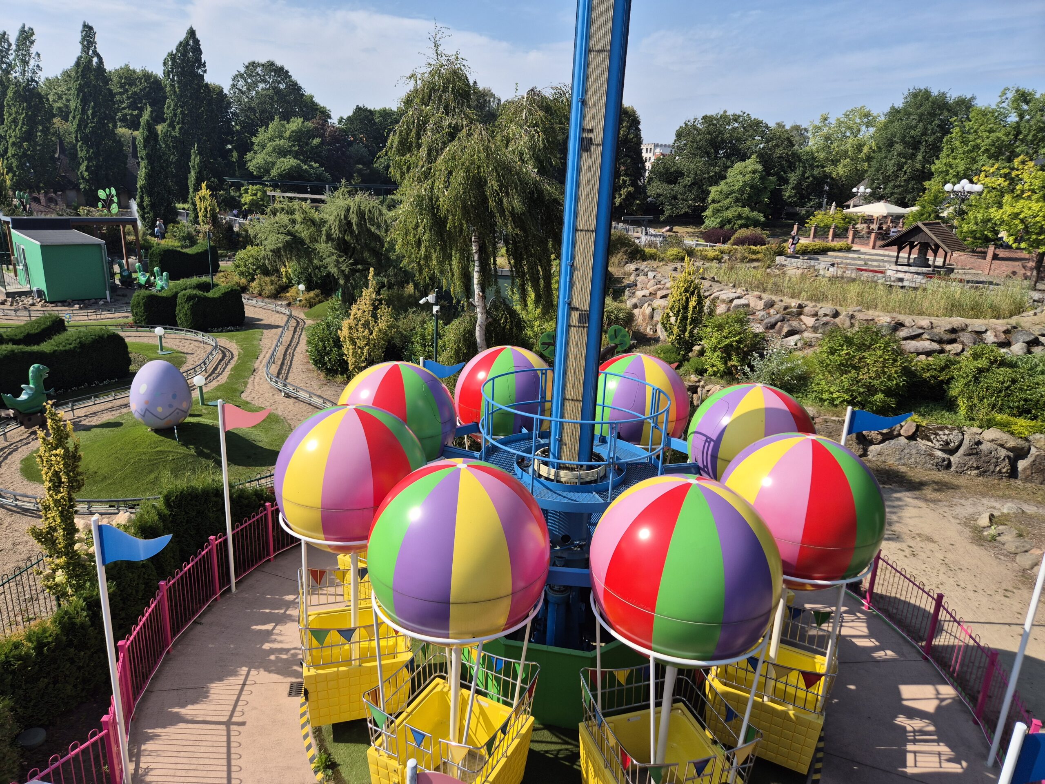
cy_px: 392
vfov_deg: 58.9
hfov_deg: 73.9
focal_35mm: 23
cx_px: 522
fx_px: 694
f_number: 1.8
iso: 25
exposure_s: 1/1872
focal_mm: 5.4
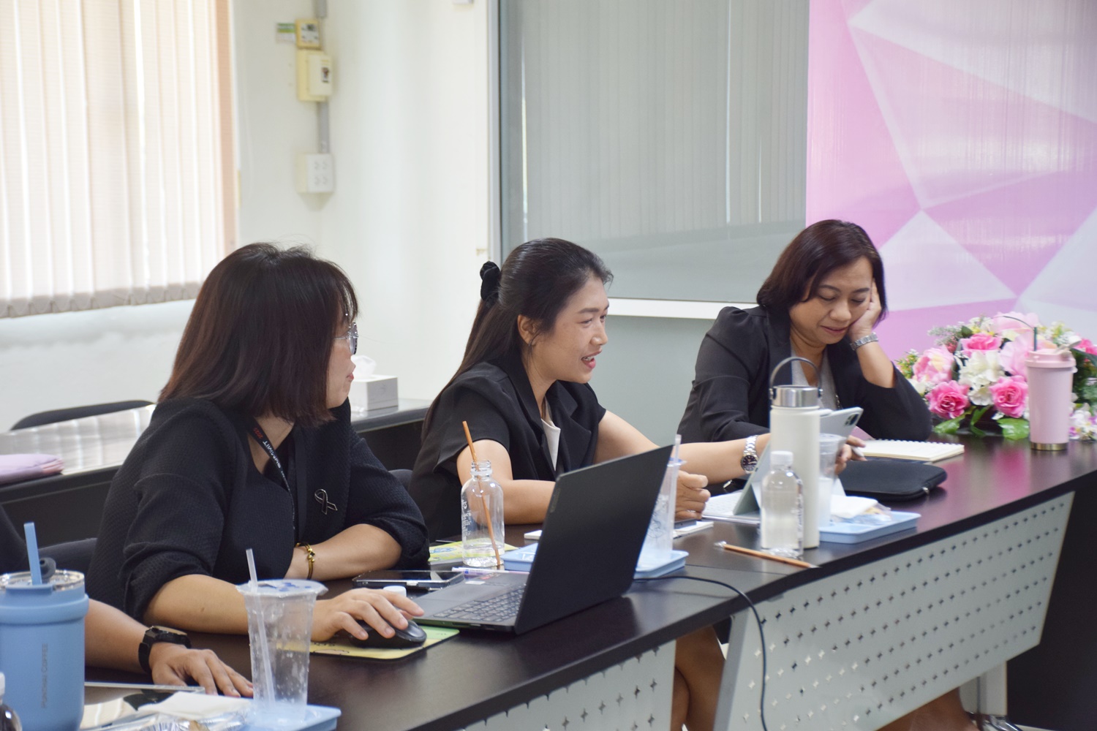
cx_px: 548
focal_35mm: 78
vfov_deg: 17.5
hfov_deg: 26.0
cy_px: 366
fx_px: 2377
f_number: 4.8
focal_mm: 52
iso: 500
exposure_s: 1/60
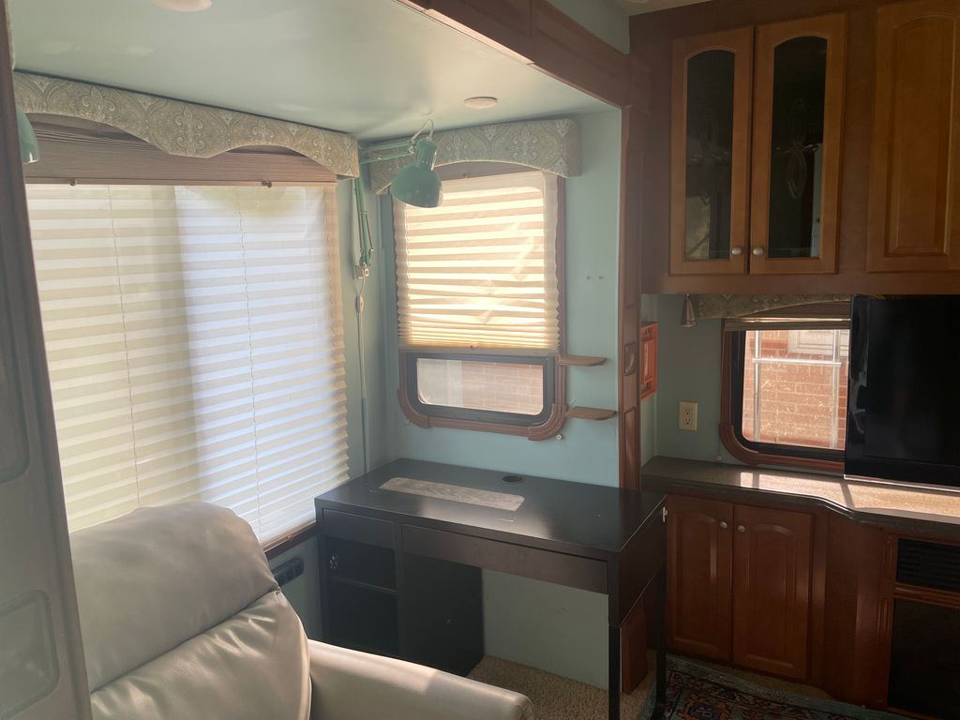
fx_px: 721
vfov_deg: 53.1
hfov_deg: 67.3
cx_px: 480
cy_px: 360
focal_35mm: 26
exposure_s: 1/121
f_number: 1.6
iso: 40
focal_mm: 4.2
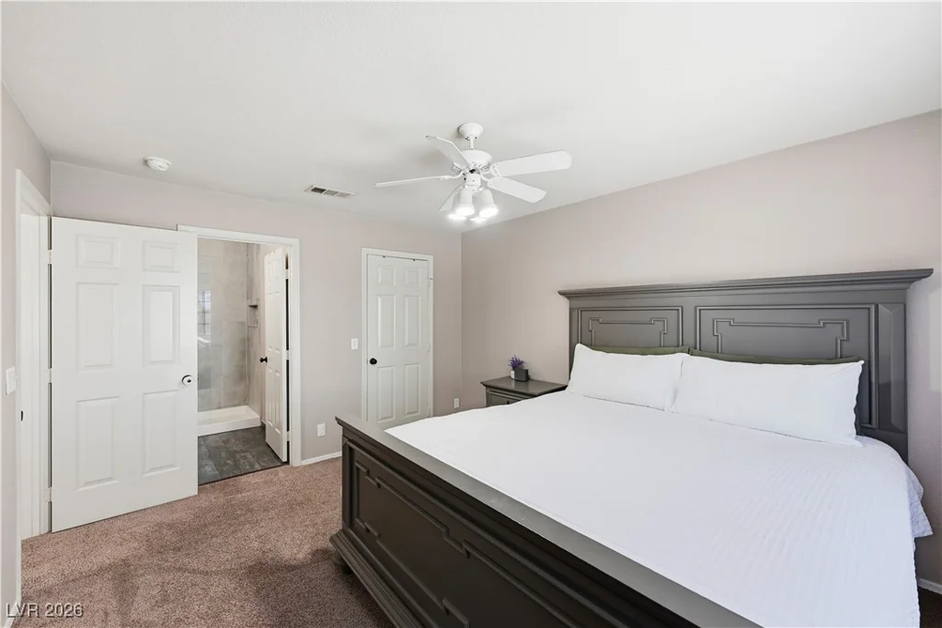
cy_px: 314
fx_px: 366
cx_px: 471
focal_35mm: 14
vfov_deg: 81.2
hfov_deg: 104.2
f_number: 9
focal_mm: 14
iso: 800
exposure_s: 1/125
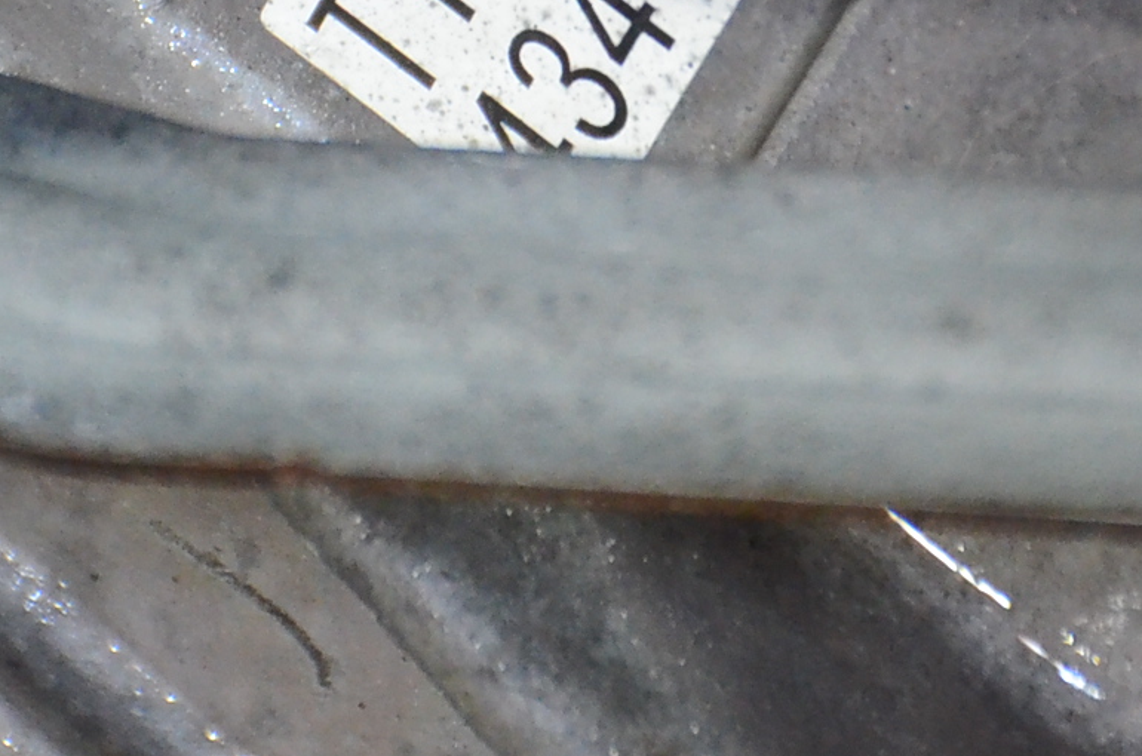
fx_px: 21273
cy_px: -159
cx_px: 700
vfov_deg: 2.0
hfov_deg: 3.1
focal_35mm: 672
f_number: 5.6
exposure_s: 1/20
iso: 2500
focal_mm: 140
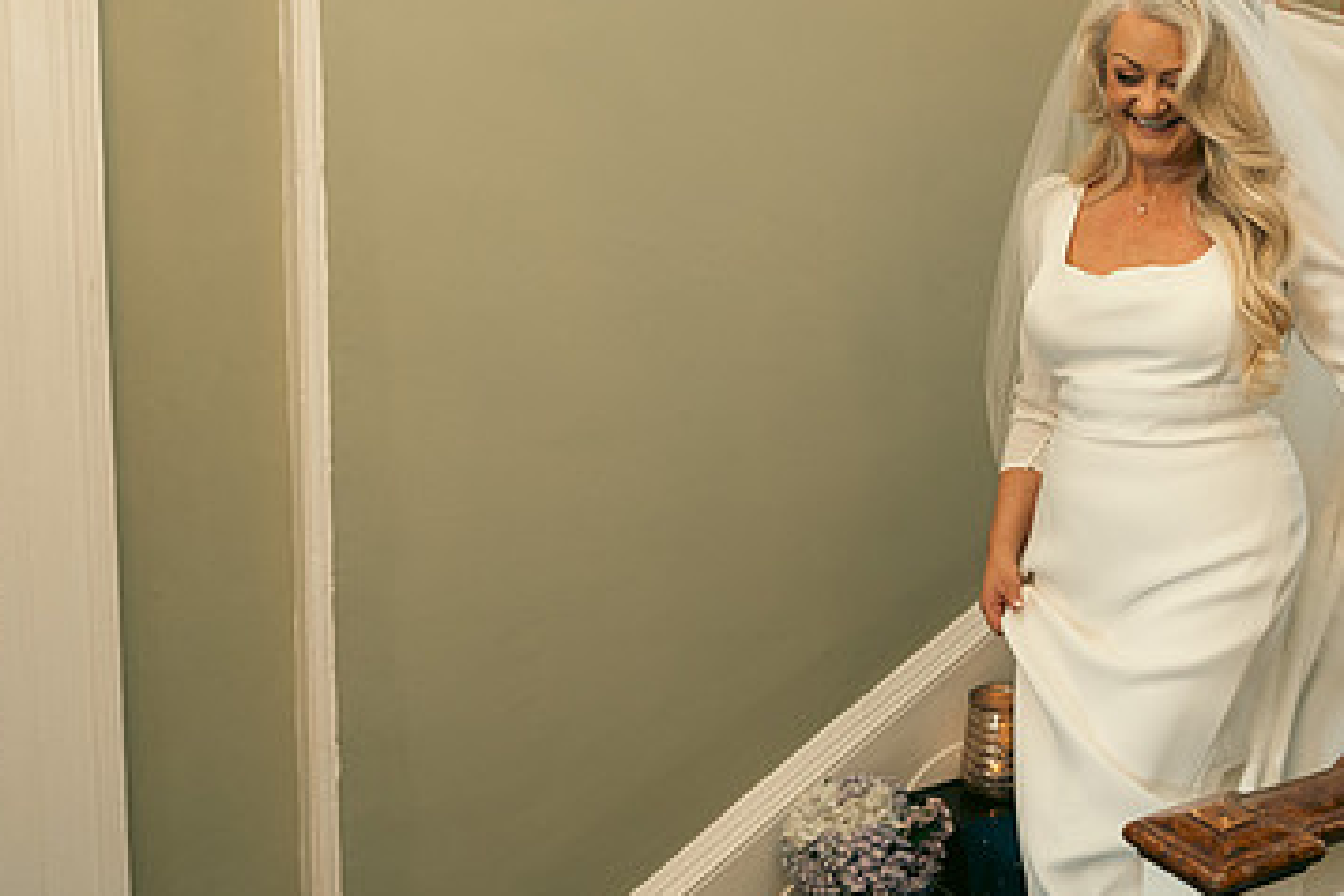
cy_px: 326
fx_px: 1456
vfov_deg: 34.0
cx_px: 1065
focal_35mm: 39
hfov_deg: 47.0
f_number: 3.5
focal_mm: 24
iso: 1250
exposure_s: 1/160
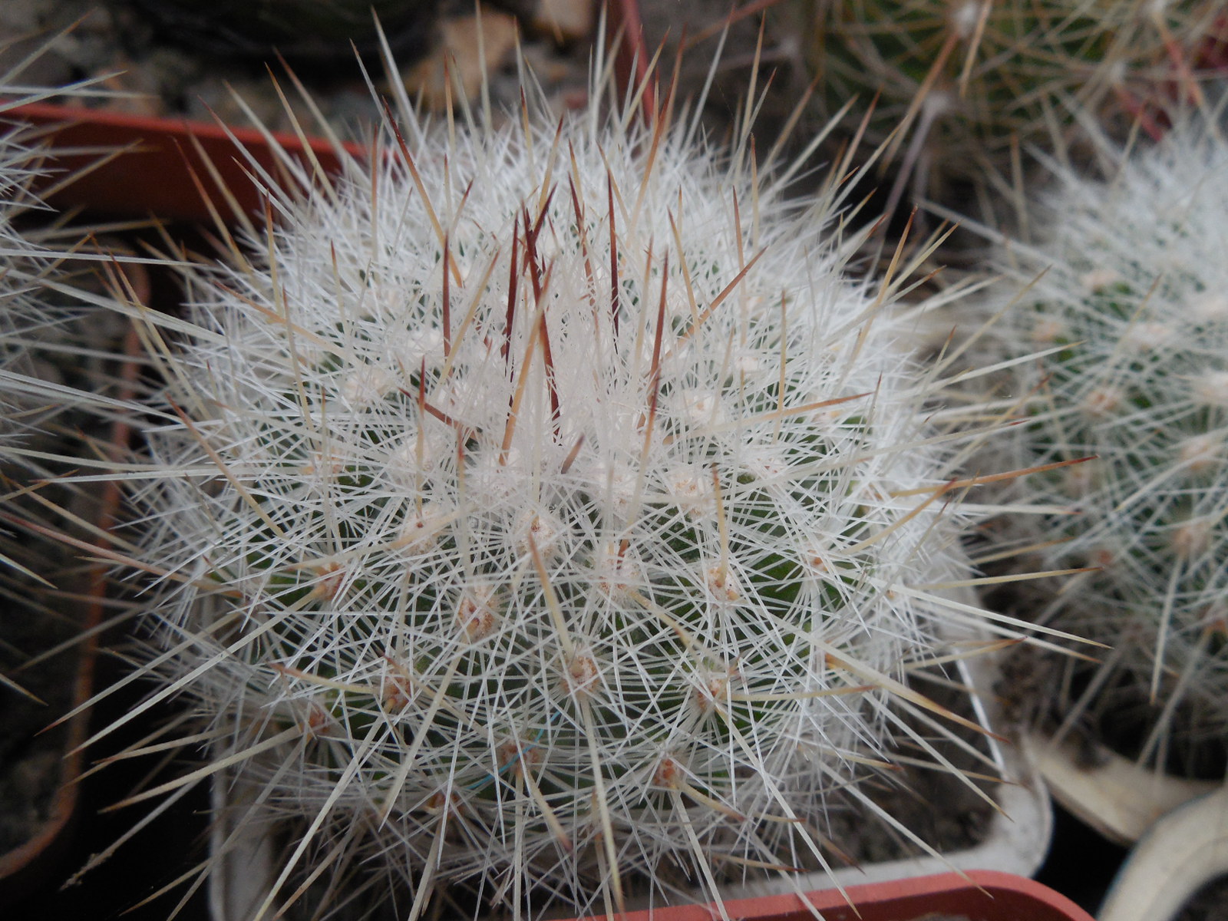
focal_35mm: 31
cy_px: 460
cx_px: 614
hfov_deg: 58.4
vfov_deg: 45.4
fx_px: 1100
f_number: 3.6
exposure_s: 1/30
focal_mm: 5.6
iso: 250
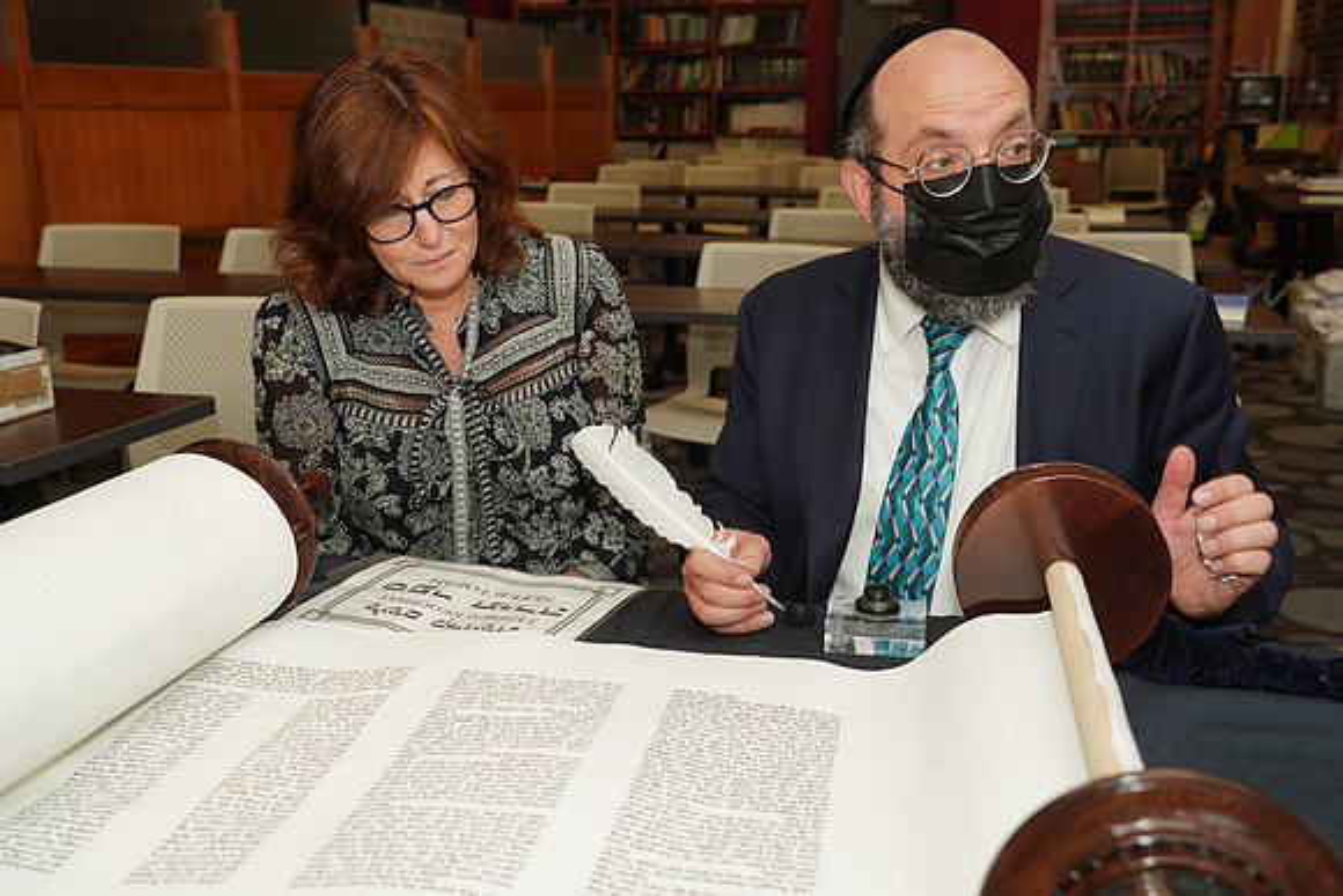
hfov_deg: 53.1
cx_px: 672
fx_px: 1343
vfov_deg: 36.9
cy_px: 448
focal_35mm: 36
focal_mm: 36
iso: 320
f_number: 5.6
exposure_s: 1/80
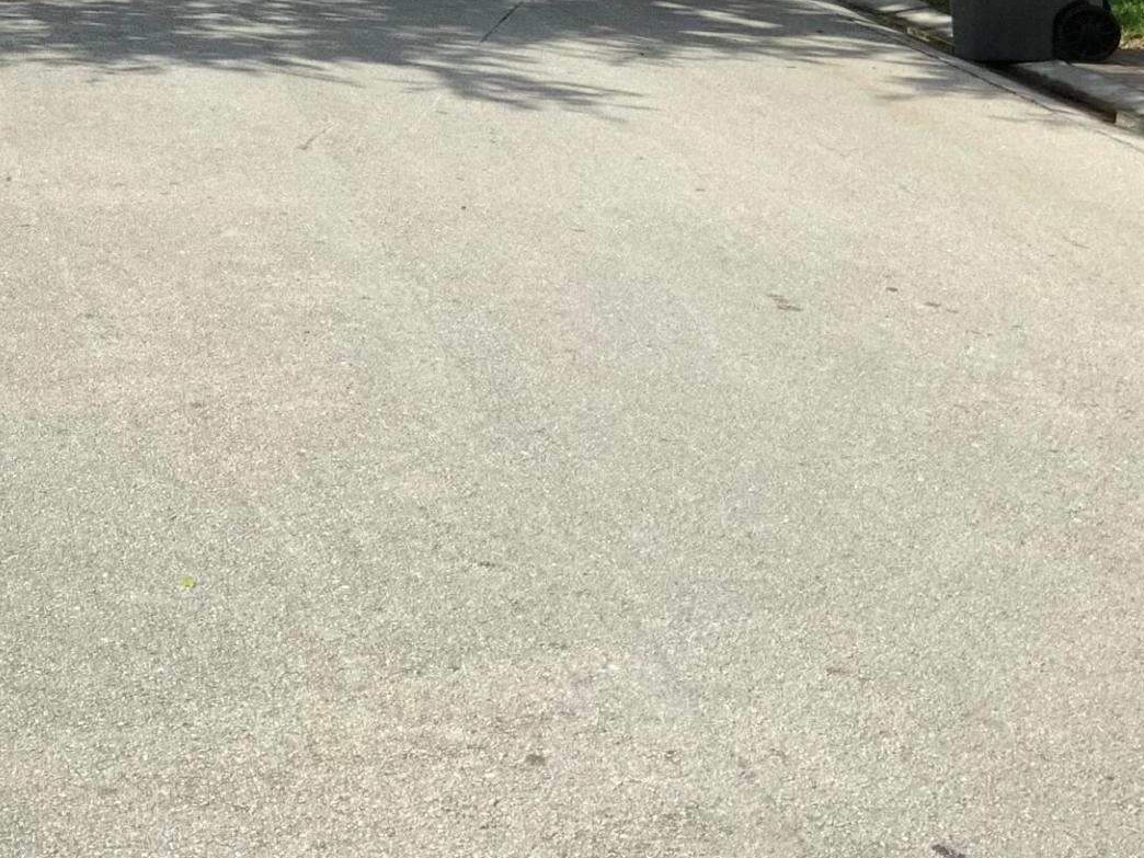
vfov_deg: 17.3
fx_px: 2644
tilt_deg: -1.8
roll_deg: -1.1
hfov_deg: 23.1
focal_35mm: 80
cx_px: -88
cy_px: -274
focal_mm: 3
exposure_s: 1/1490
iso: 16
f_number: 1.8
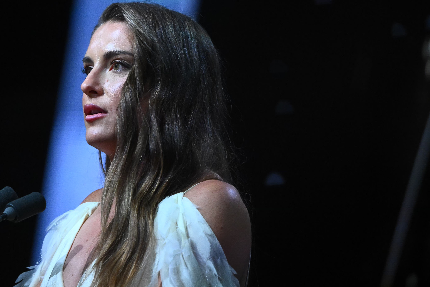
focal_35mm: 399
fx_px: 4766
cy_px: 208
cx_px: 3
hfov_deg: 5.2
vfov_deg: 3.4
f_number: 2.8
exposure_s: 1/320
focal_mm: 200
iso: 3200
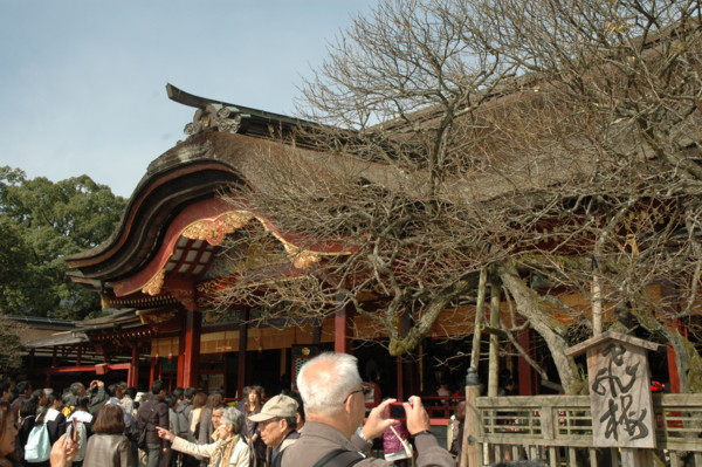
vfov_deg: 33.0
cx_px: 351
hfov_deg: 48.0
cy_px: 234
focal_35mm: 40
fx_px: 789
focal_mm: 27
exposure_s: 1/500
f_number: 9
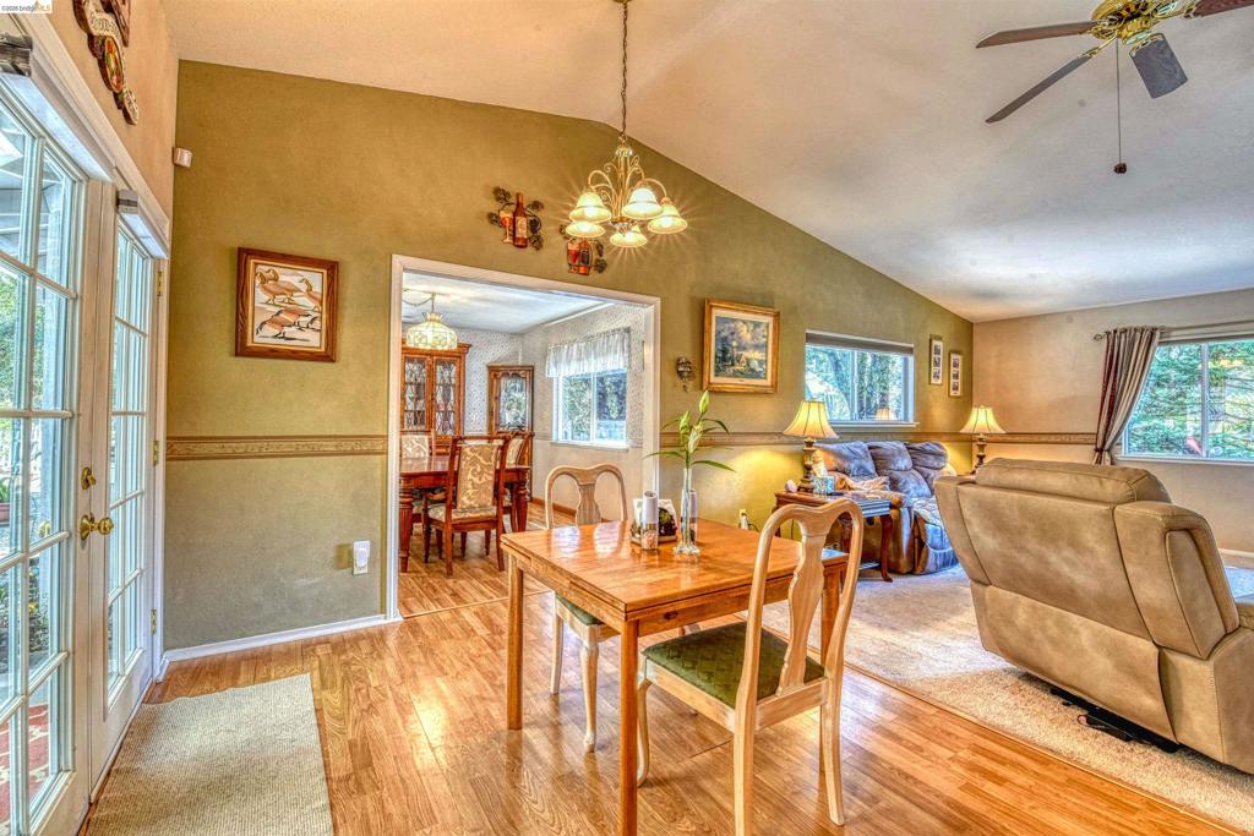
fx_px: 523
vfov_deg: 77.3
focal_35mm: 15
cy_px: 418
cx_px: 627
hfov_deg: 100.4
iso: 400
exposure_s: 1/4
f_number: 11
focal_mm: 15
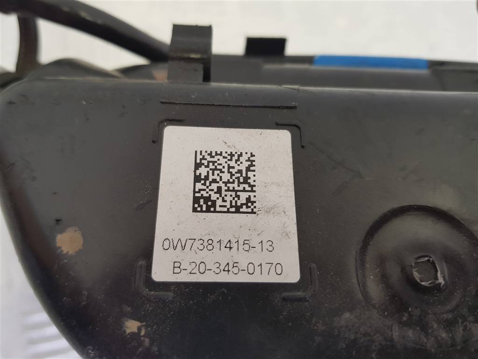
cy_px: 180
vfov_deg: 53.1
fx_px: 359
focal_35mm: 26
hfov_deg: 67.3
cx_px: 239
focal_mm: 4.2
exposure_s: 1/100
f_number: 1.7
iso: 100
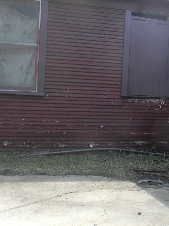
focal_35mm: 64
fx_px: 417
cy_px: 101
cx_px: 150
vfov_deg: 30.2
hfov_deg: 22.4
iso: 80
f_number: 3.5
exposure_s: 1/120
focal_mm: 5
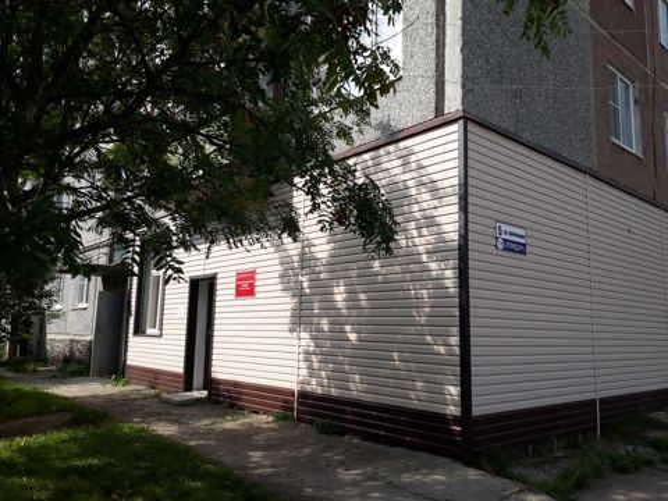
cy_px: 250
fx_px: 521
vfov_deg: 51.4
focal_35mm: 27
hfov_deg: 65.3
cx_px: 334
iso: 40
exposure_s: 1/1186
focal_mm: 3.6
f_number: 1.9
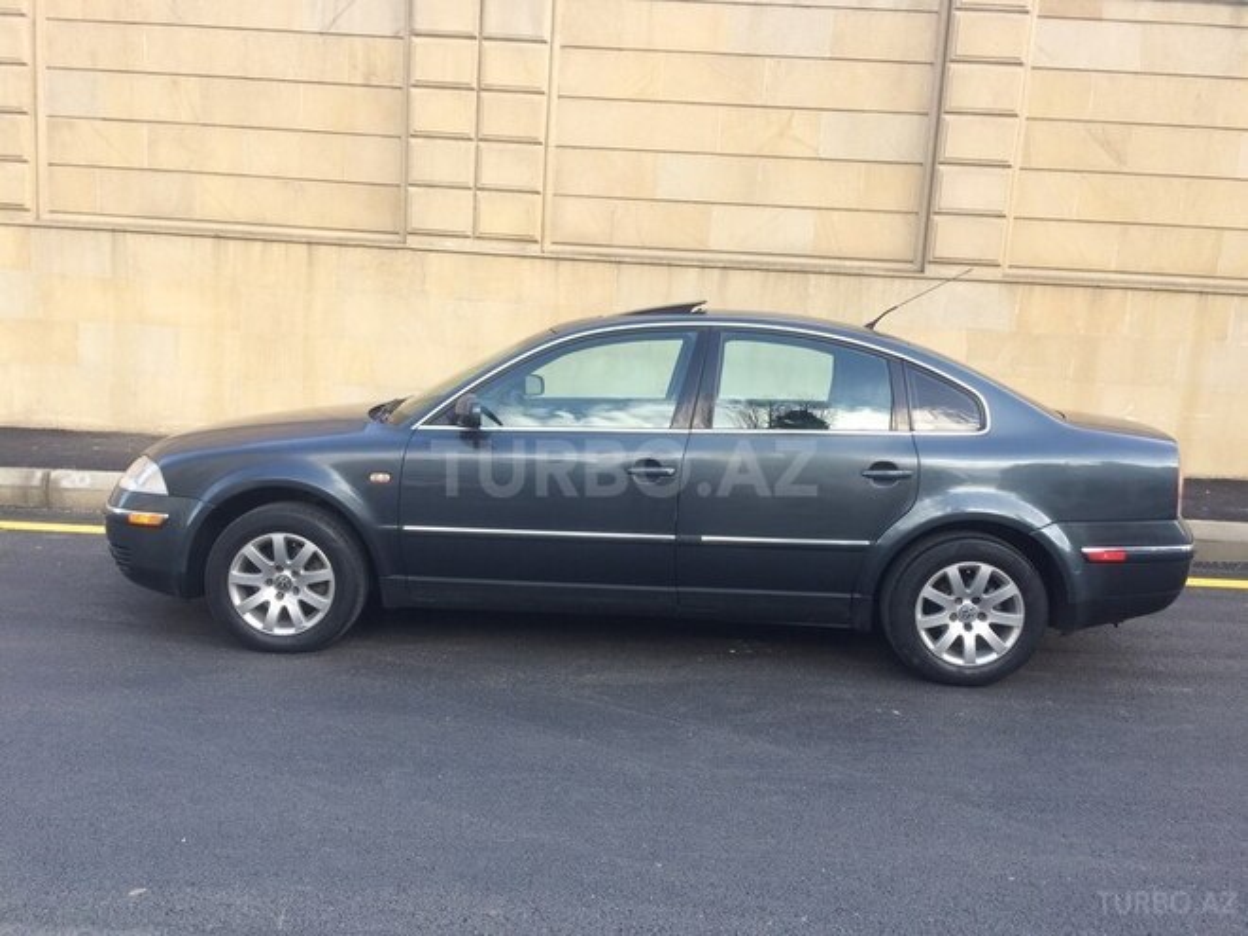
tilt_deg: -7.4
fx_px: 1046
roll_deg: -2.7
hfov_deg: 61.7
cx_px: 624
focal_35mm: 29
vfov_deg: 48.2
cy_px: 468
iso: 32
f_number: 2.2
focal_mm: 4.15
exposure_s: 1/163
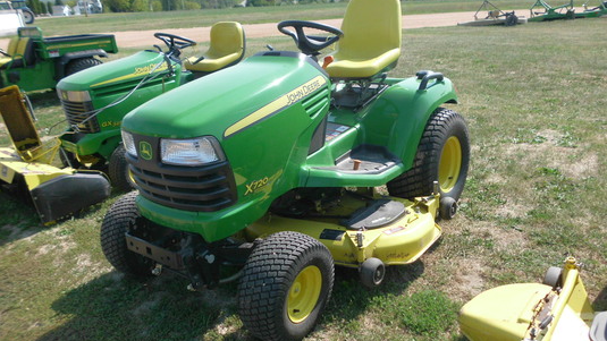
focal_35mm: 31
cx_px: 307
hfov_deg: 62.6
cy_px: 151
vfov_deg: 37.7
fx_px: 499
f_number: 7.2
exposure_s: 1/165
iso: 100
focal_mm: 5.05
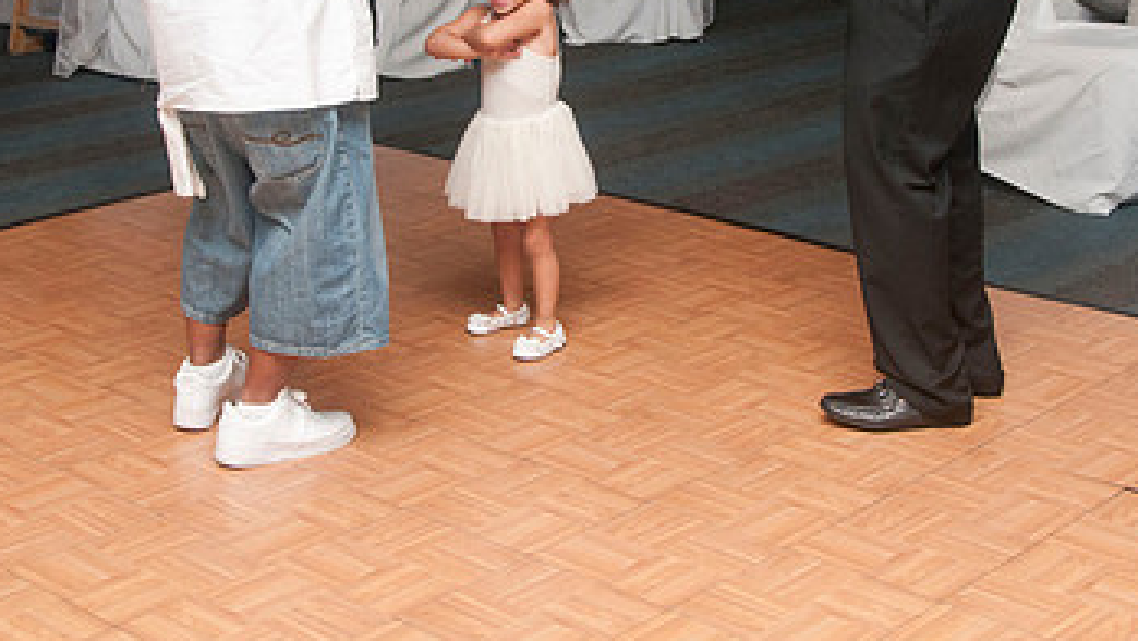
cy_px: 31
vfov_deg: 17.4
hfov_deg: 31.0
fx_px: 2053
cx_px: 592
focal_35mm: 68
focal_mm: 26
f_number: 5.6
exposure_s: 1/125
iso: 400
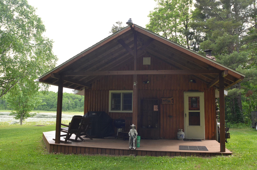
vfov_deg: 43.4
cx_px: 128
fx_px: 214
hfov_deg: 62.0
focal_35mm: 30
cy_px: 85
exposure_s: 1/125
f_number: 5.6
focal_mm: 20
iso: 220
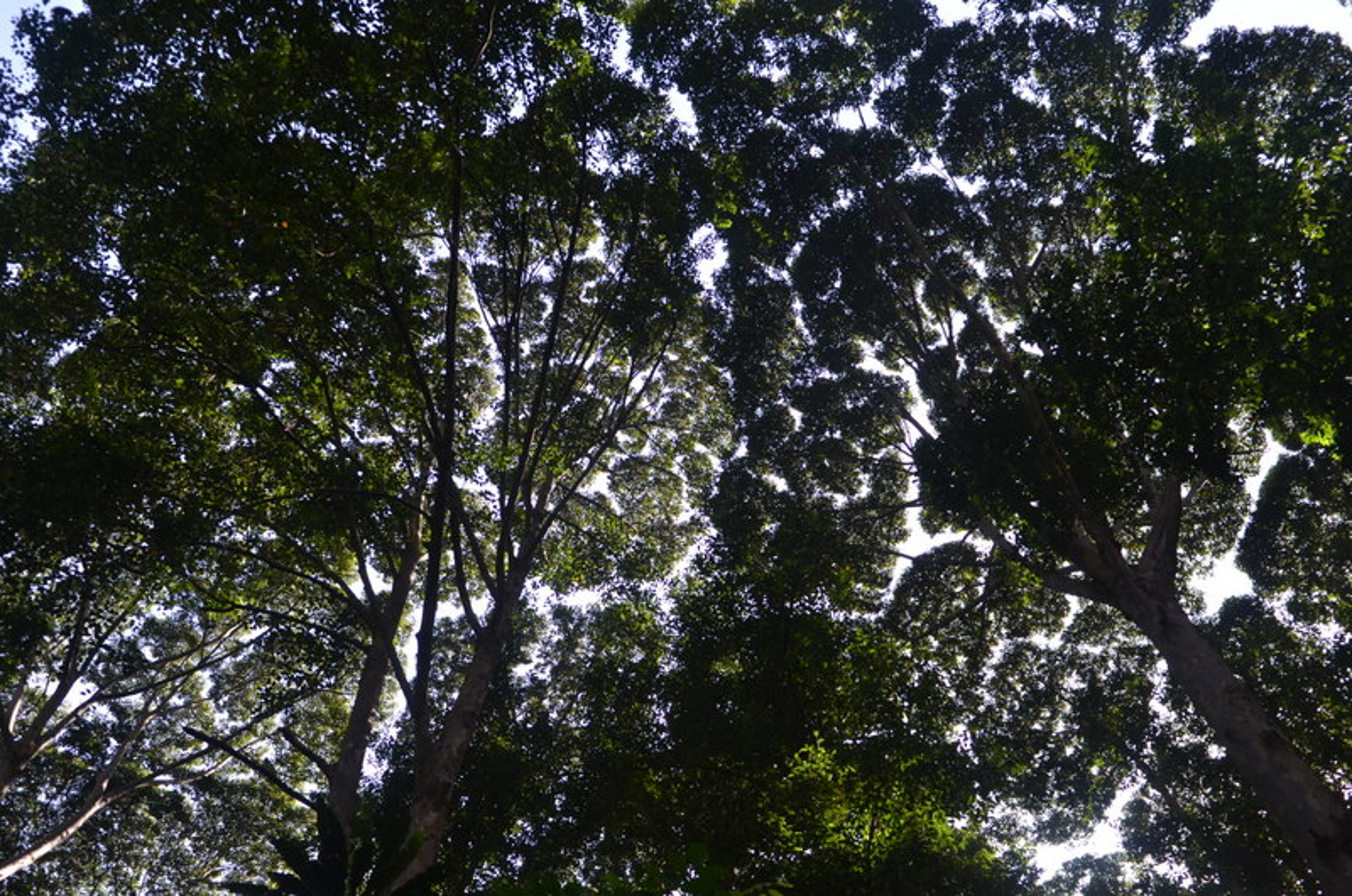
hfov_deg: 49.6
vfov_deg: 34.1
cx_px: 676
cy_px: 448
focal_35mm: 39
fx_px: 1462
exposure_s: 1/500
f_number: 4
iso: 250
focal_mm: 26
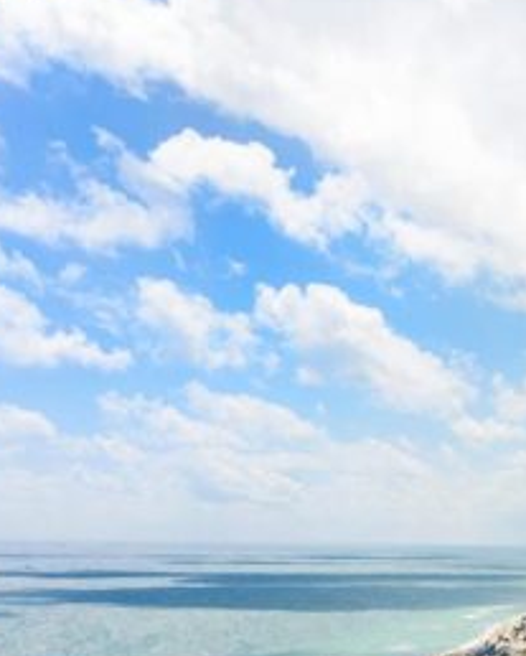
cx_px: 605
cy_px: 470
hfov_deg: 23.2
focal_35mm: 61
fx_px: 1185
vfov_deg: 30.5
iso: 100
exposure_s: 1/200
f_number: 9
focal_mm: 10.26
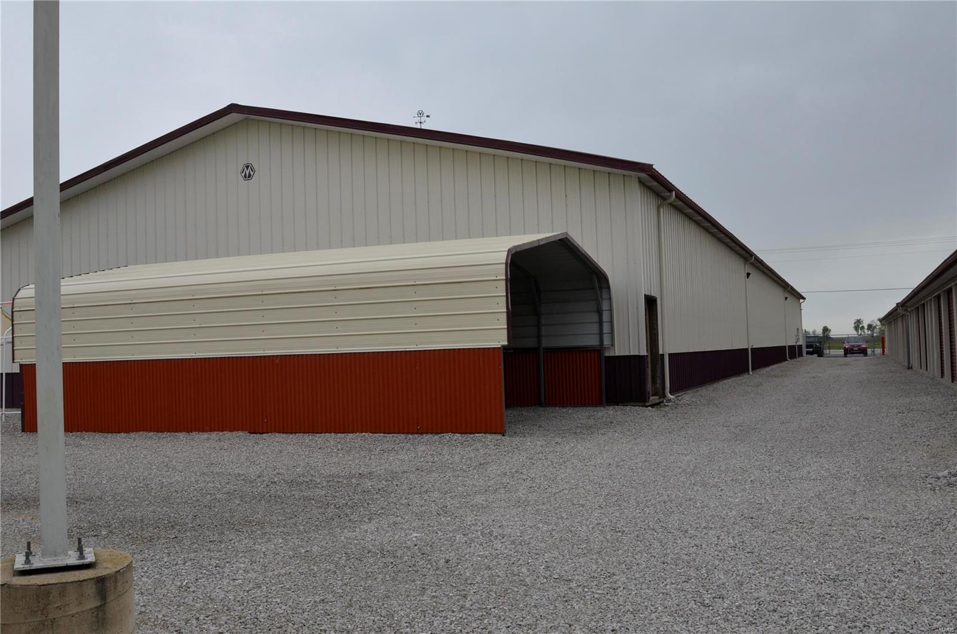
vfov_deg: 36.7
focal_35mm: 36
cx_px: 478
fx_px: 955
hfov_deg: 53.2
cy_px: 317
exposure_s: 1/250
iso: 400
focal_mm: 24
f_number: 8
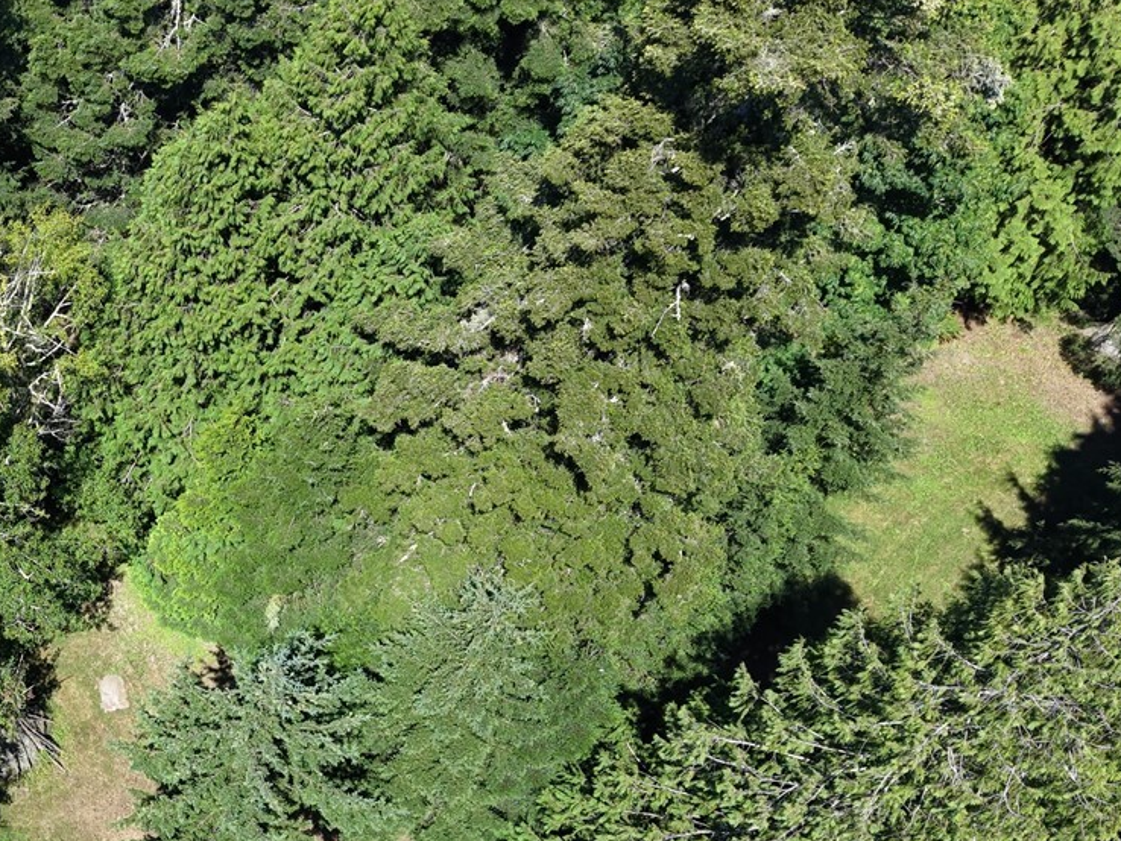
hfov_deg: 34.1
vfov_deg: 26.7
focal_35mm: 52
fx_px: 1685
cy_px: 814
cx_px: 46
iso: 100
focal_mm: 8.67
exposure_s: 1/2000
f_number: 1.8
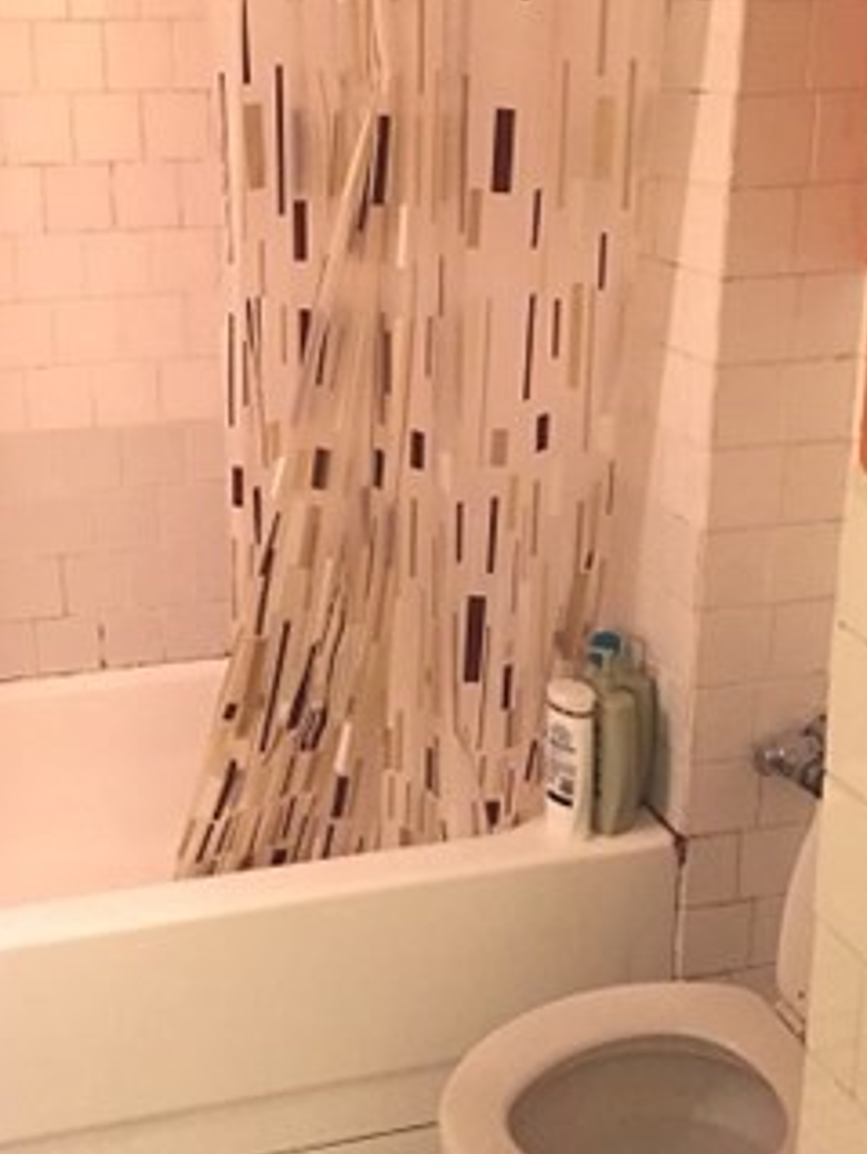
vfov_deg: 45.2
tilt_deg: -15.2
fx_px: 1367
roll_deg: +0.7
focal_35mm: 41
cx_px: 287
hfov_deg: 34.8
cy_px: 403
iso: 250
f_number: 2.2
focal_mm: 4.15
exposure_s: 1/30
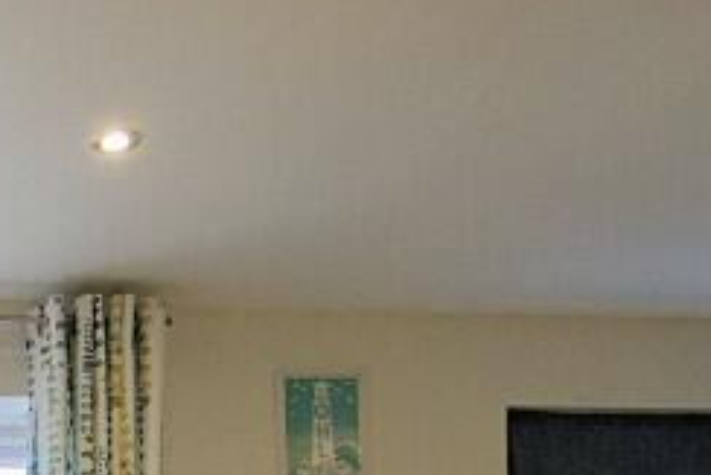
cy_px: 777
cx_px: -221
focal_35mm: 63
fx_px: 1245
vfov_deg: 18.3
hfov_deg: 26.7
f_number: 4
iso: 500
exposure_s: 1/160
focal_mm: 10
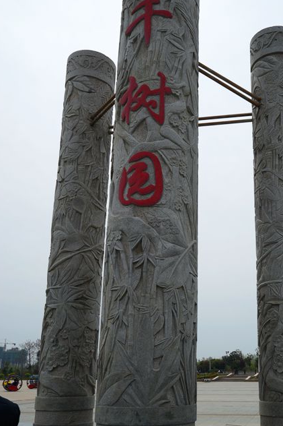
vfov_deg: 50.4
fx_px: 448
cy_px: 256
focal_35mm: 38
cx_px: 217
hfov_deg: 34.2
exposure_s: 1/400
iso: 160
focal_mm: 24
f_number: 13
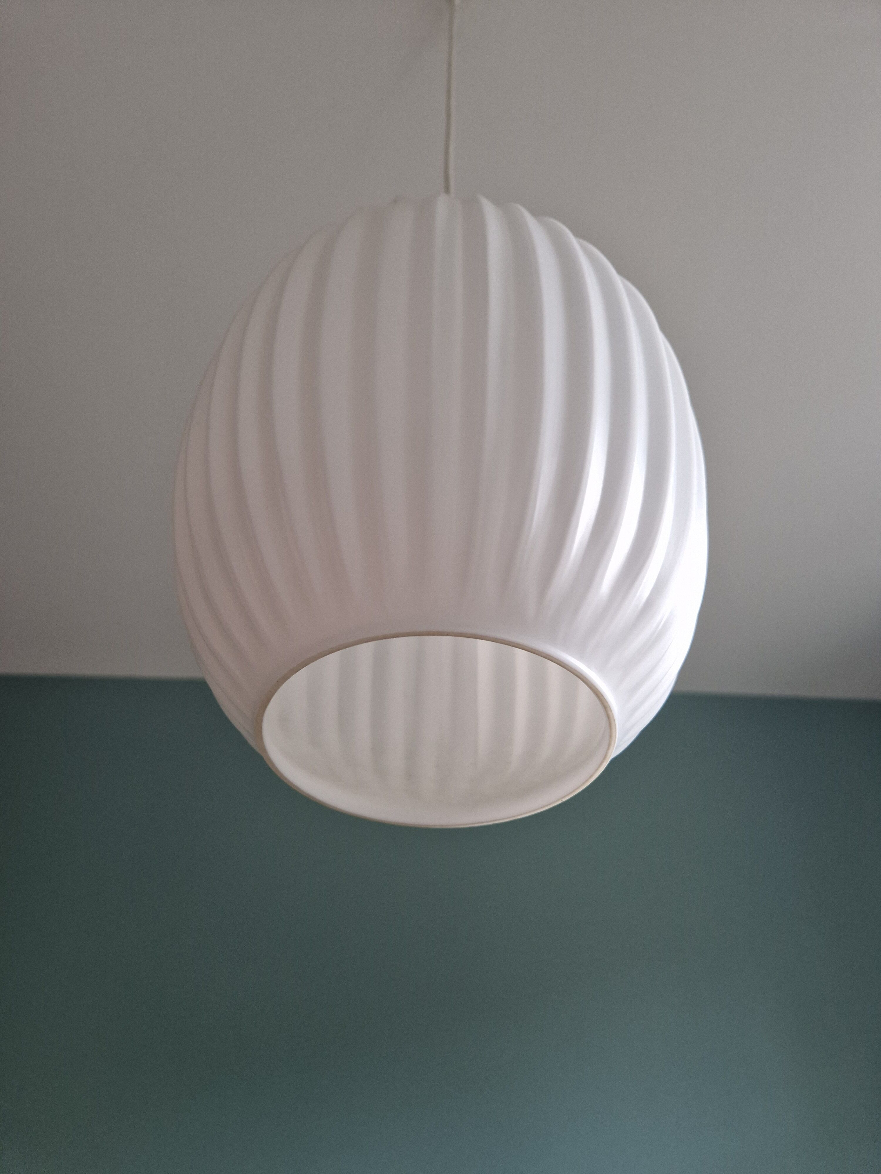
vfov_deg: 73.9
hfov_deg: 58.9
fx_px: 780
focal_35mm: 23
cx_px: 440
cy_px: 587
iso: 250
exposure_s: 1/100
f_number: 1.8
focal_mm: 5.4
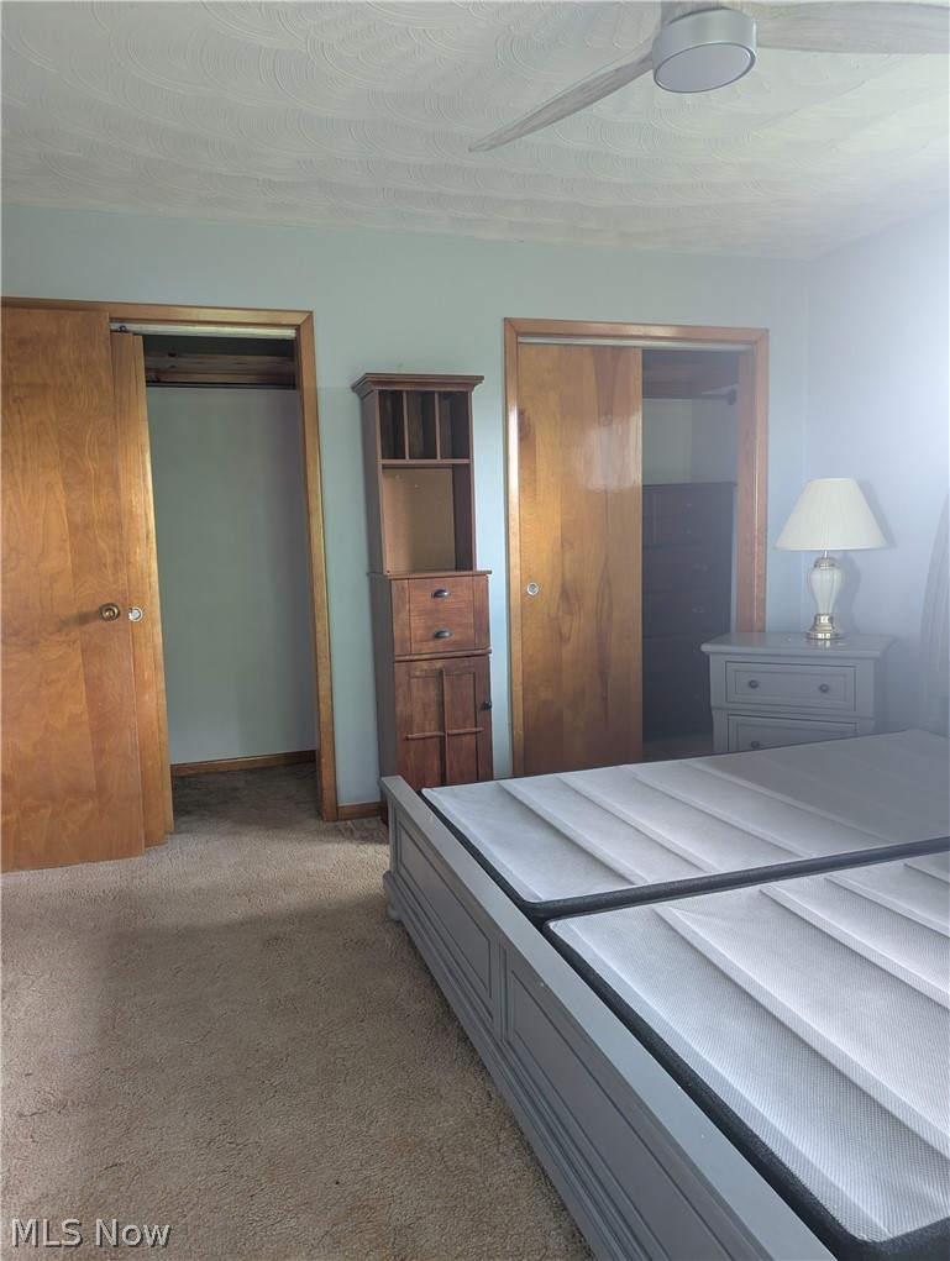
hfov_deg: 56.9
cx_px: 475
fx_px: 876
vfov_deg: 71.5
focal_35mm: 24
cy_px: 630
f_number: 1.68
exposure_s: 1/23.8
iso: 333
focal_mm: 6.9
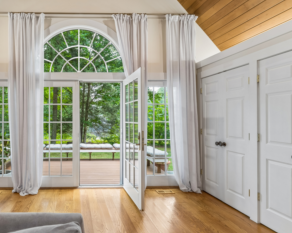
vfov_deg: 68.1
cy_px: 116
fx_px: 173
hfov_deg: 75.8
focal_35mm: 20
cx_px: 81
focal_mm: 14
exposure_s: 1/10
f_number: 13
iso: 400
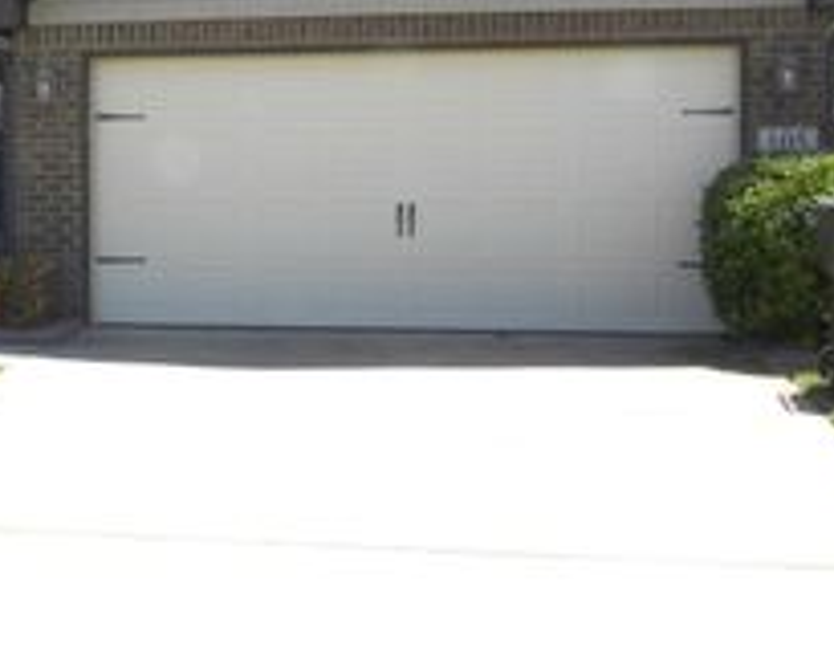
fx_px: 1530
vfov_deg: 24.5
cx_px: 77
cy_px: 234
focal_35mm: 62
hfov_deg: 29.2
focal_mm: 4.6
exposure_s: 1/60
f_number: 8
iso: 64
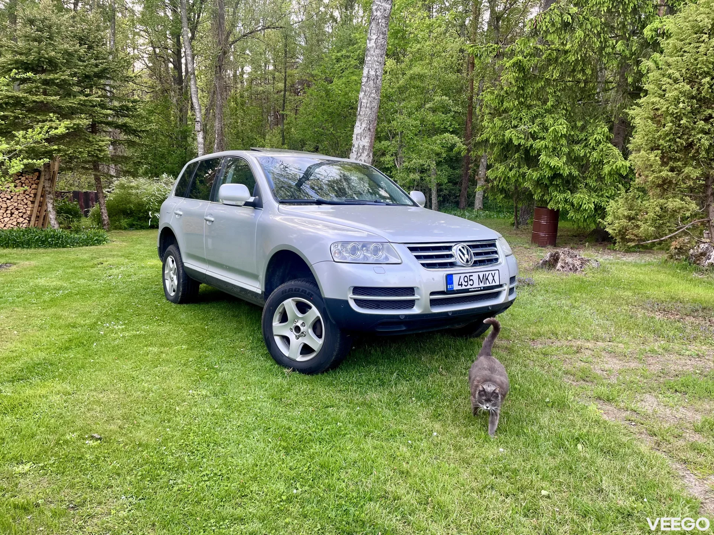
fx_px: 536
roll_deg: -2.3
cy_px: 268
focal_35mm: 26
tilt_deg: -10.0
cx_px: 357
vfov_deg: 53.1
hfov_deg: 67.3
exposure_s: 1/201
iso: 40
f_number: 1.6
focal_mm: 5.1
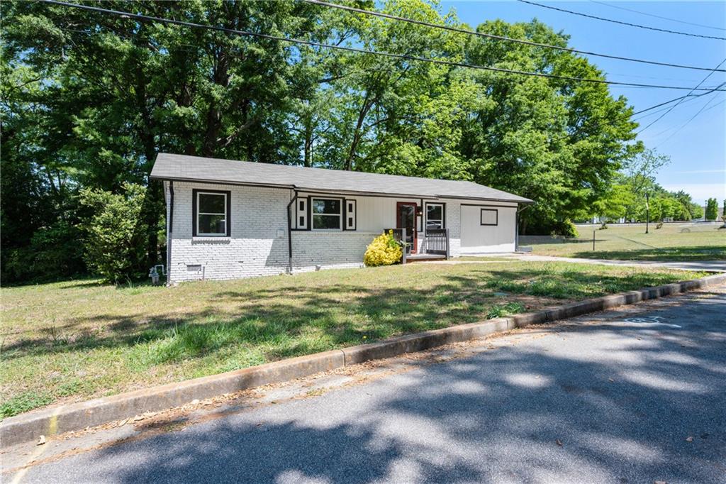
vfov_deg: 67.3
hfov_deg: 90.0
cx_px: 363
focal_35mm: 18
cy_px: 242
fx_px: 363
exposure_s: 1/40
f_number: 8
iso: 100
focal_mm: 18
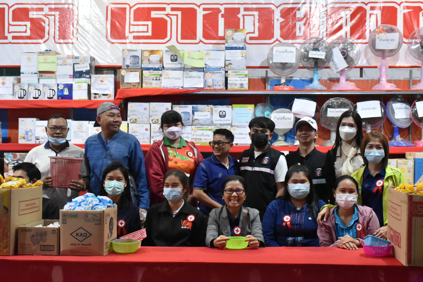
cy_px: 141
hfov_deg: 38.9
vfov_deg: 26.5
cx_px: 212
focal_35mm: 51
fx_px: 599
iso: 3200
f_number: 7.1
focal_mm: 34
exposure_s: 1/200
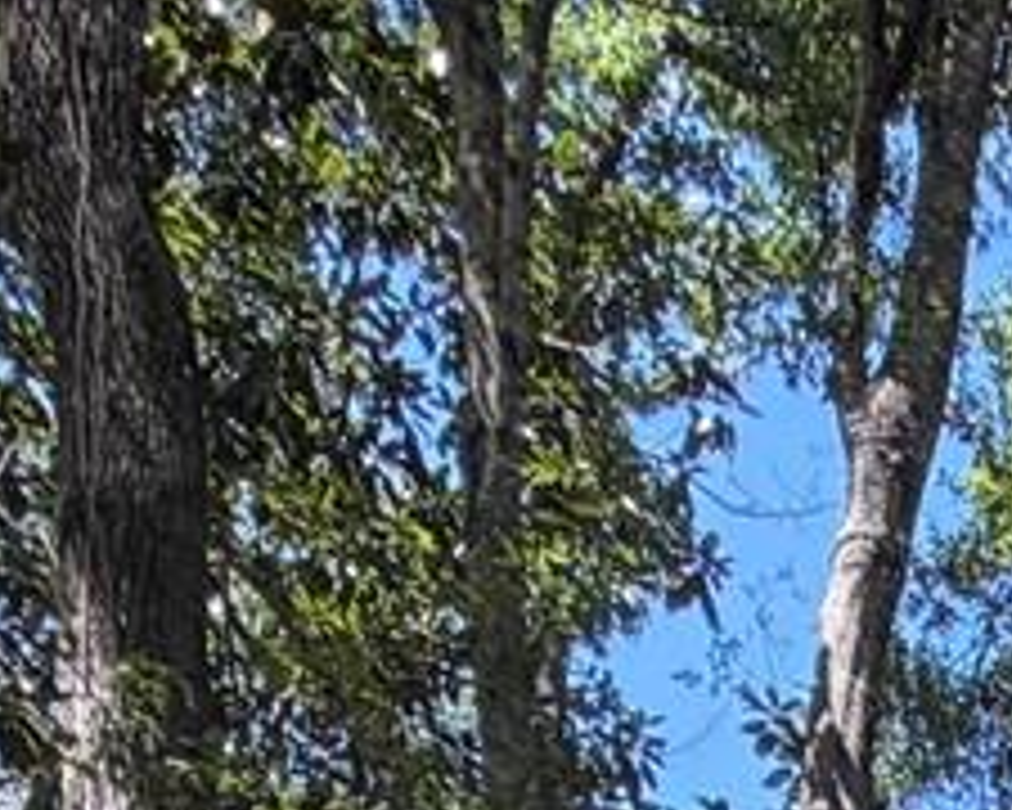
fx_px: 2905
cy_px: 2542
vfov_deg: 10.4
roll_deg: -0.7
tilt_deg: +6.0
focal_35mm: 97
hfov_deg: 16.4
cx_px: 1858
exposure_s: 1/139
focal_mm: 2.22
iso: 40
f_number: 2.2
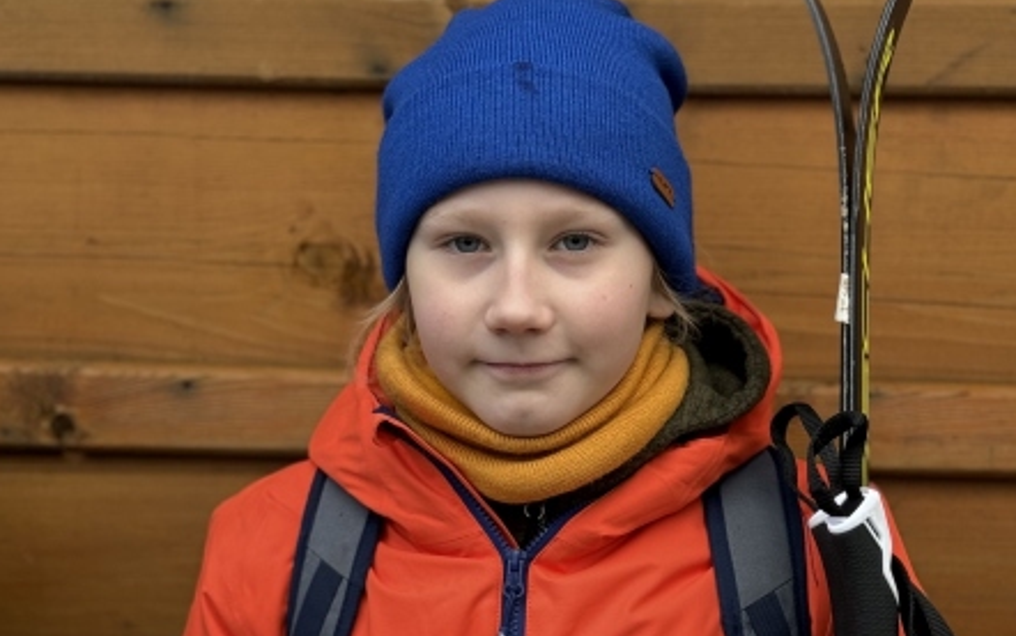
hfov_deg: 29.8
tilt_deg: -8.8
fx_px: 1912
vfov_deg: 18.7
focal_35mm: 69
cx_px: 510
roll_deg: +0.2
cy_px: 501
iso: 50
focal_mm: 6.86
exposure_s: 1/121
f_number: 1.78
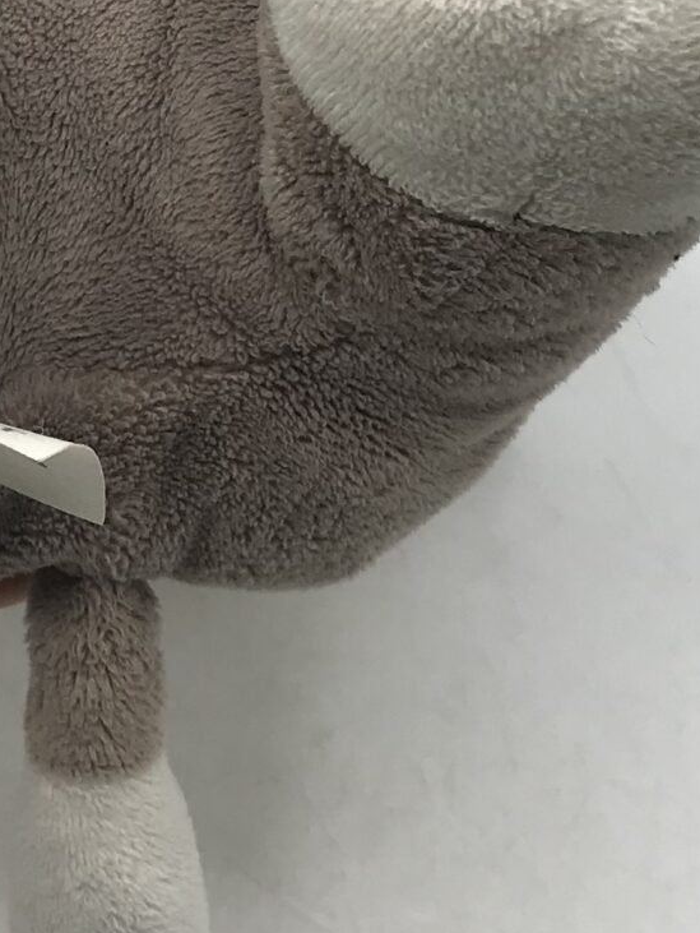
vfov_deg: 19.6
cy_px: 47
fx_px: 2640
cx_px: 13
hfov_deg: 14.9
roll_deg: +1.4
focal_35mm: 98
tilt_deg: -40.4
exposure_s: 1/742
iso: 20
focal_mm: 3.99
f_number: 1.8
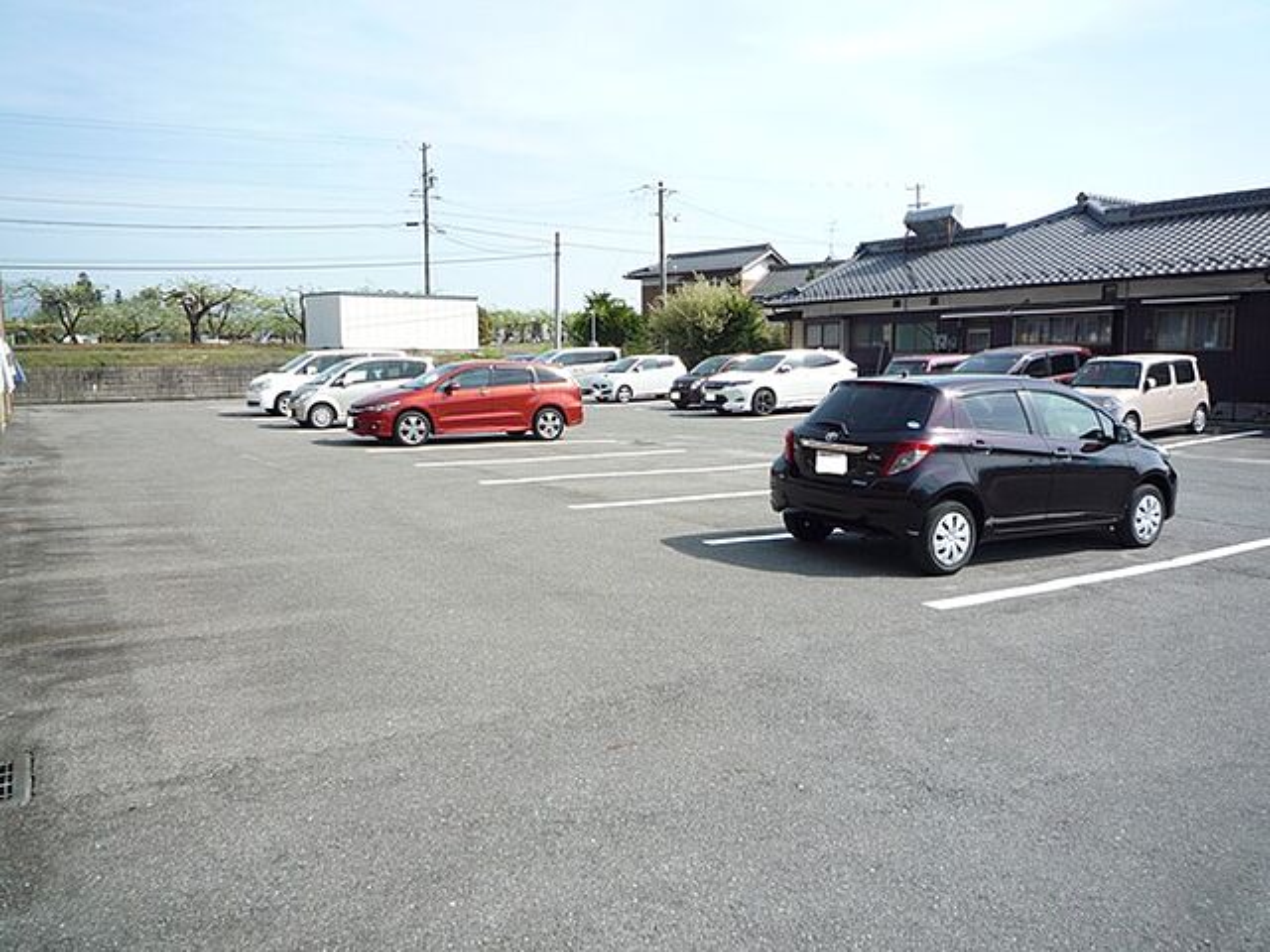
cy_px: 476
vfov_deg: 54.9
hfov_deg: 69.4
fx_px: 917
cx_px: 635
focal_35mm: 25
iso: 100
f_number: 3.5
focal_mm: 4.4
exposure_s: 1/640
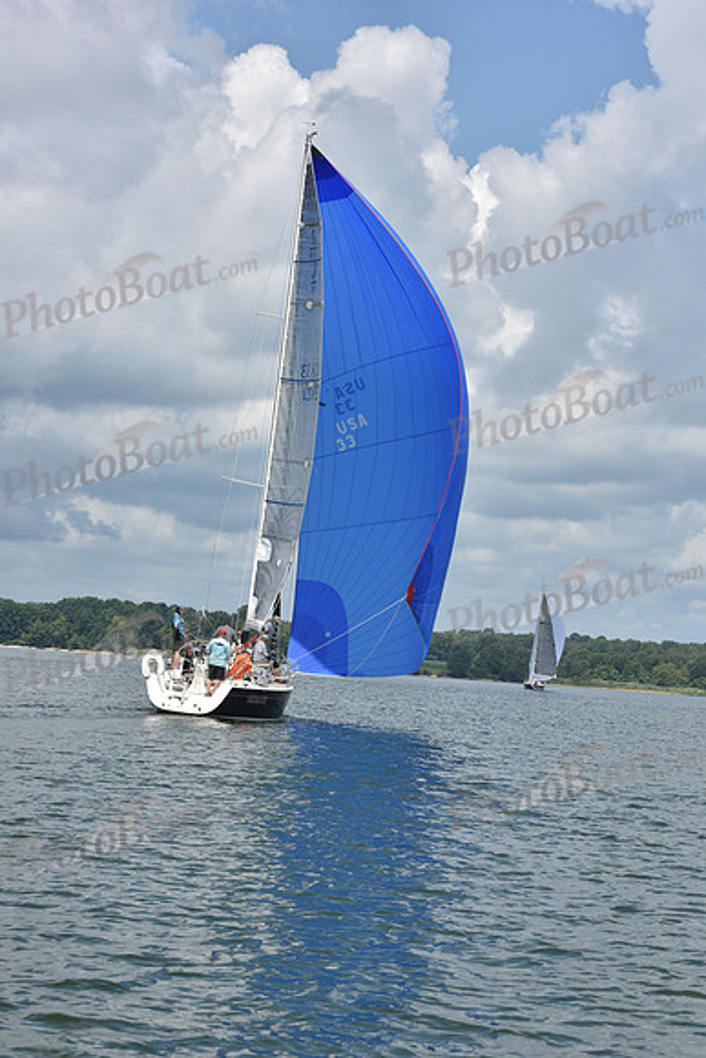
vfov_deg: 25.4
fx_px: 2352
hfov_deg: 17.1
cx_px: 353
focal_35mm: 80
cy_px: 529
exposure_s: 1/800
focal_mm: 80
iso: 320
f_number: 11
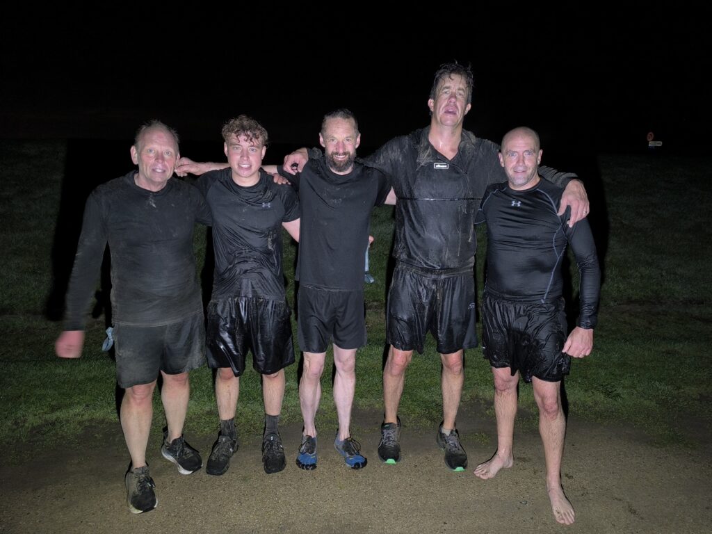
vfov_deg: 58.9
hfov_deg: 73.9
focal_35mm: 23
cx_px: 356
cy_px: 267
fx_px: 473
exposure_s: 1/25
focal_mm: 6.14
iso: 1000
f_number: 1.65
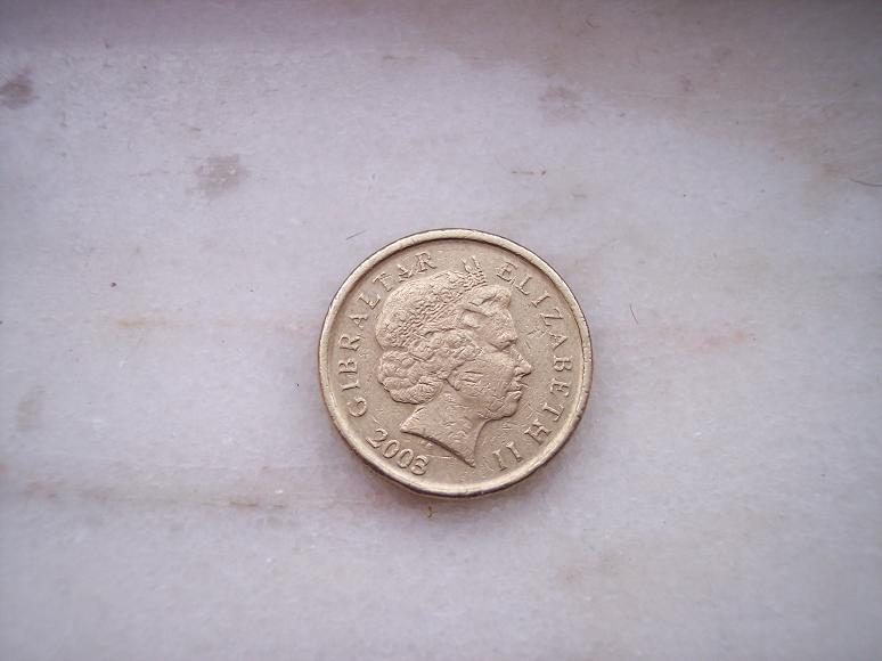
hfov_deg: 49.0
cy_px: 330
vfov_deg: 37.7
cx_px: 441
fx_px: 968
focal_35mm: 38
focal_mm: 8
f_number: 2.8
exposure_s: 1/500
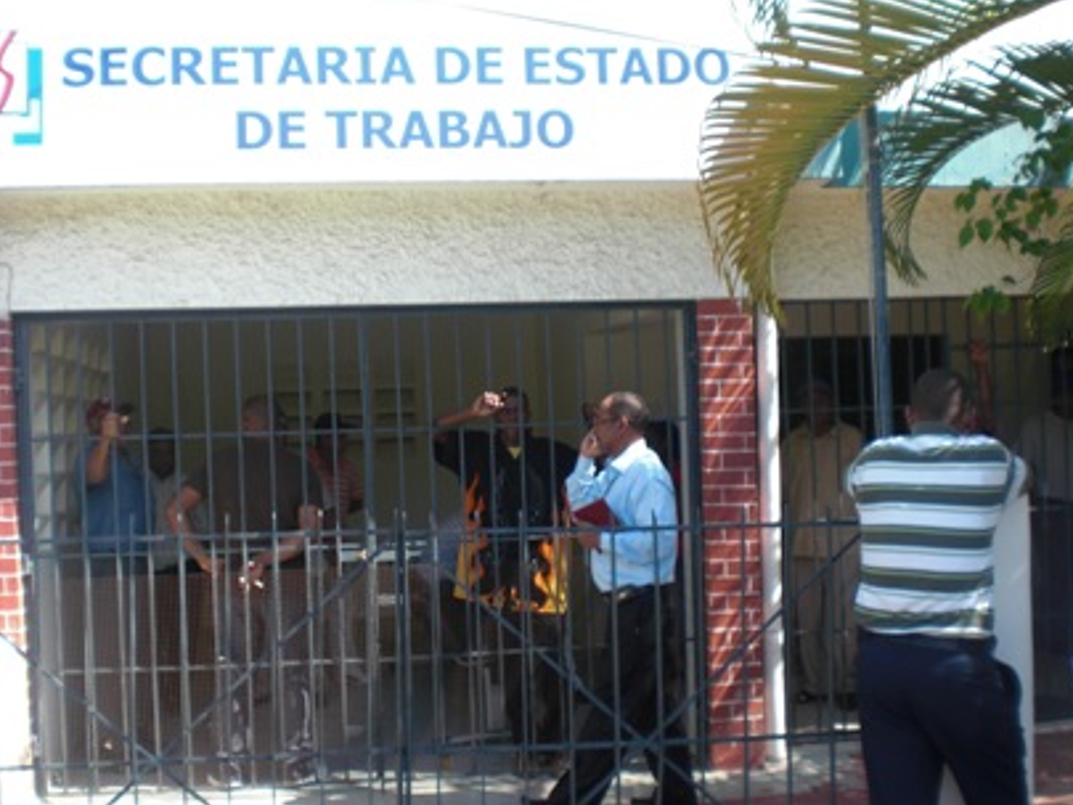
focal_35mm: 42
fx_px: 1302
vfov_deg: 34.4
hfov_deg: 44.8
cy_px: 395
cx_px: 511
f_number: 3.1
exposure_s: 1/200
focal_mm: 6.3
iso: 64
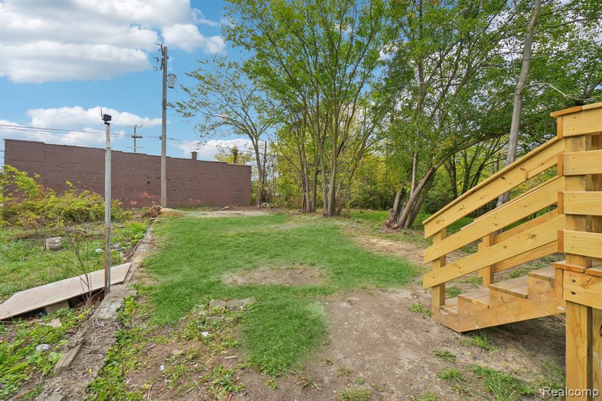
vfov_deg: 77.3
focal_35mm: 15
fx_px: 251
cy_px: 200
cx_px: 301
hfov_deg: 100.4
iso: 100
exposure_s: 1/125
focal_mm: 10
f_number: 8
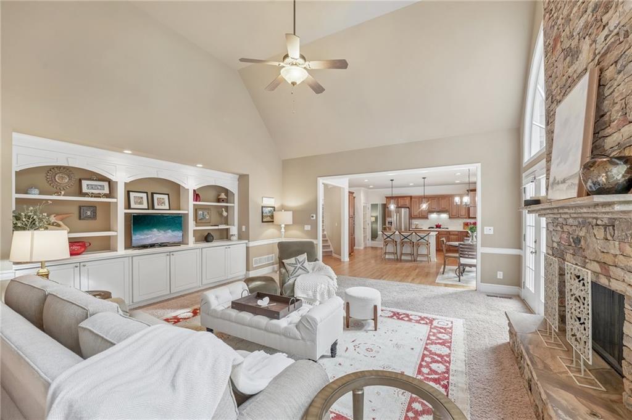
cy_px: 210
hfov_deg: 104.3
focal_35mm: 14
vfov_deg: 81.1
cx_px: 316
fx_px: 246
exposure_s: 1/10
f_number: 8
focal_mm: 14
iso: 320
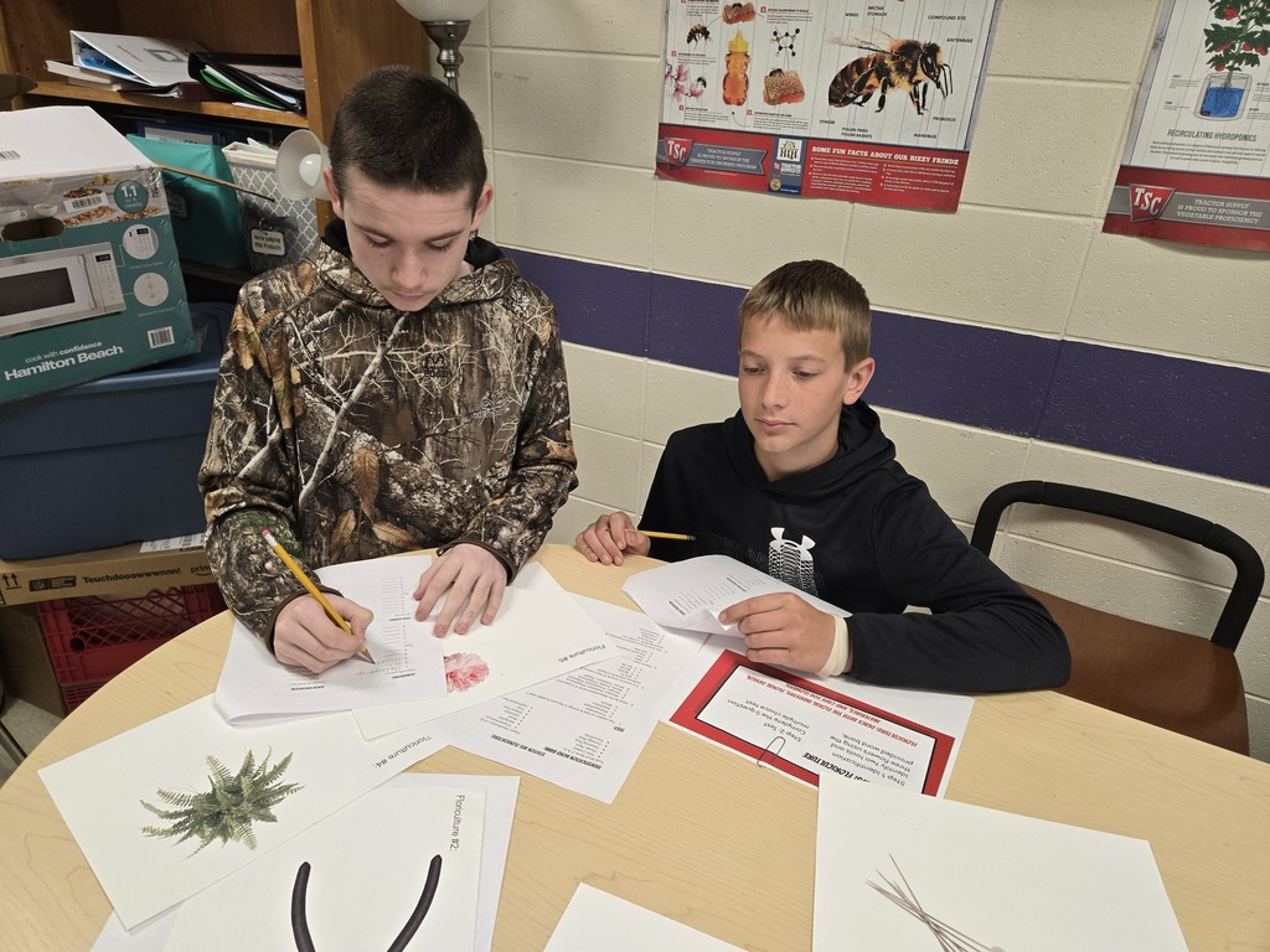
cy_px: 476
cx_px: 635
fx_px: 844
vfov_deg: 58.9
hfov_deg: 73.9
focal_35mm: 23
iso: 250
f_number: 1.8
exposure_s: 1/120
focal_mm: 5.4
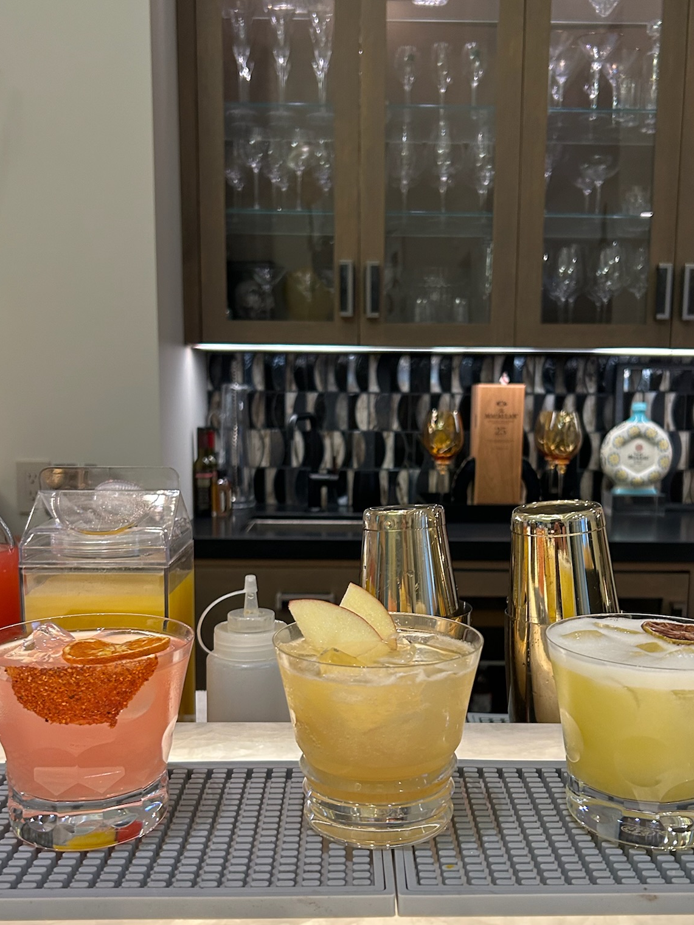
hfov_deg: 40.7
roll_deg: -1.1
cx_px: 377
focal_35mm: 35
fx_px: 935
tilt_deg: -8.1
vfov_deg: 52.4
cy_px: 535
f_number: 1.5
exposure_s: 1/60
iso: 160
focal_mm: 5.7
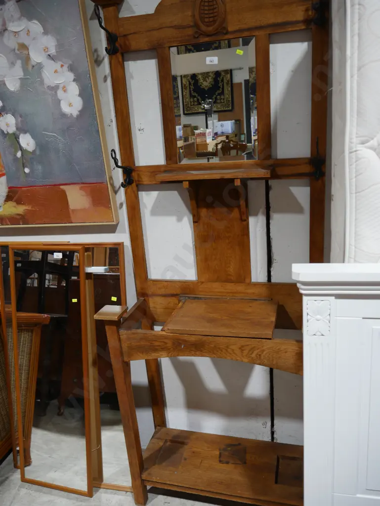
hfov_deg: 49.8
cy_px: 253
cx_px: 190
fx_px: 409
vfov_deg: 63.4
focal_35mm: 28
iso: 250
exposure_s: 1/60
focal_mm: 14
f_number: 3.5
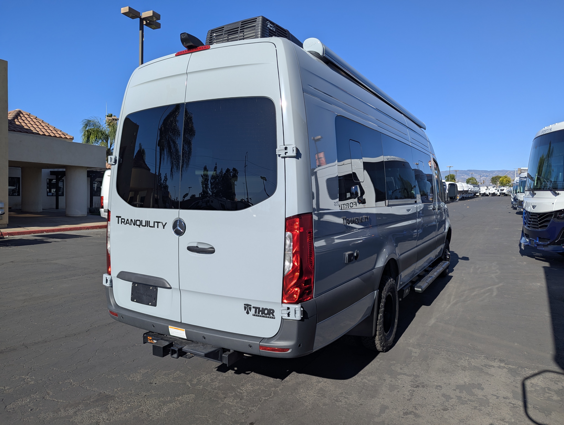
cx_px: 282
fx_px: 392
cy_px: 212
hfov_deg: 71.5
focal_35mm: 24
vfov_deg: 56.9
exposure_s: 1/2217
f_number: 1.85
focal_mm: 6.81
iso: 44
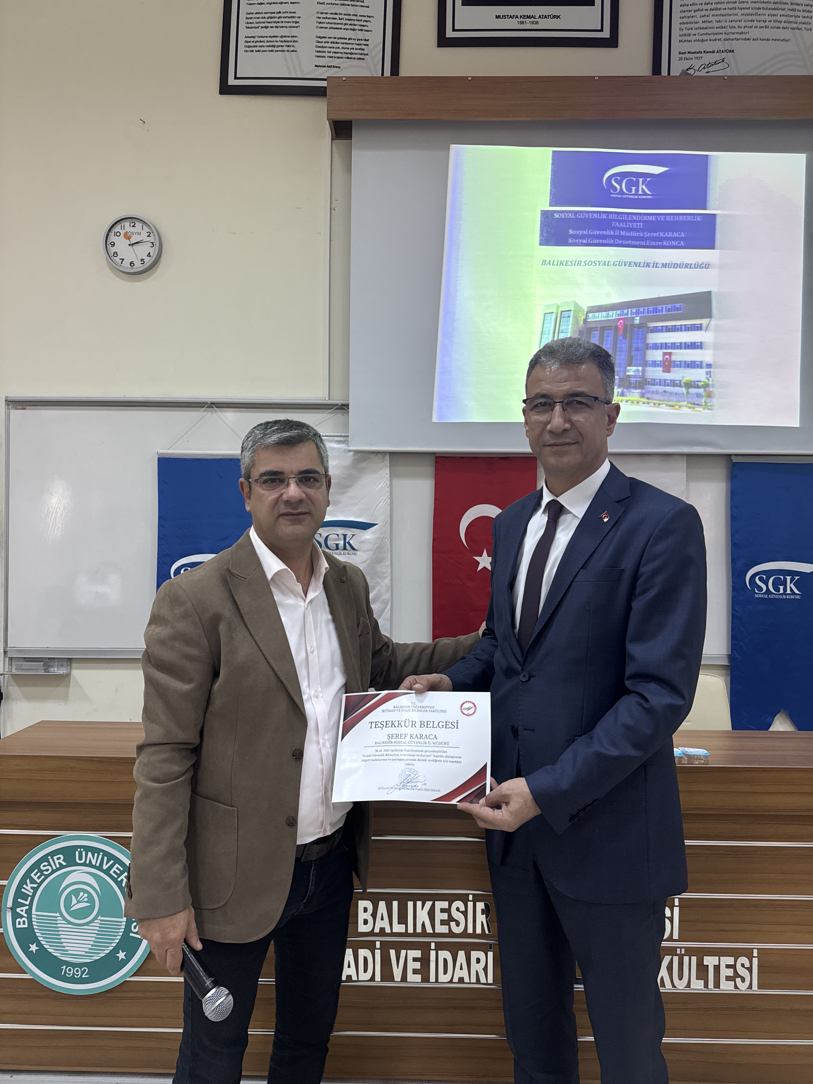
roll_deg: -0.6
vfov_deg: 71.6
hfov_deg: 56.8
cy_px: 542
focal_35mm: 24
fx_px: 752
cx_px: 406
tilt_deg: -0.4
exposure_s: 1/50
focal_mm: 6.76
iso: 320
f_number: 1.78
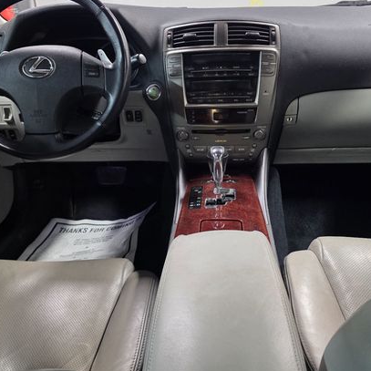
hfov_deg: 51.1
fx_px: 388
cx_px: 193
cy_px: 187
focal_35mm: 32
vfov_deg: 51.1
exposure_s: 1/120
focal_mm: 6.3
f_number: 1.7
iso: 400
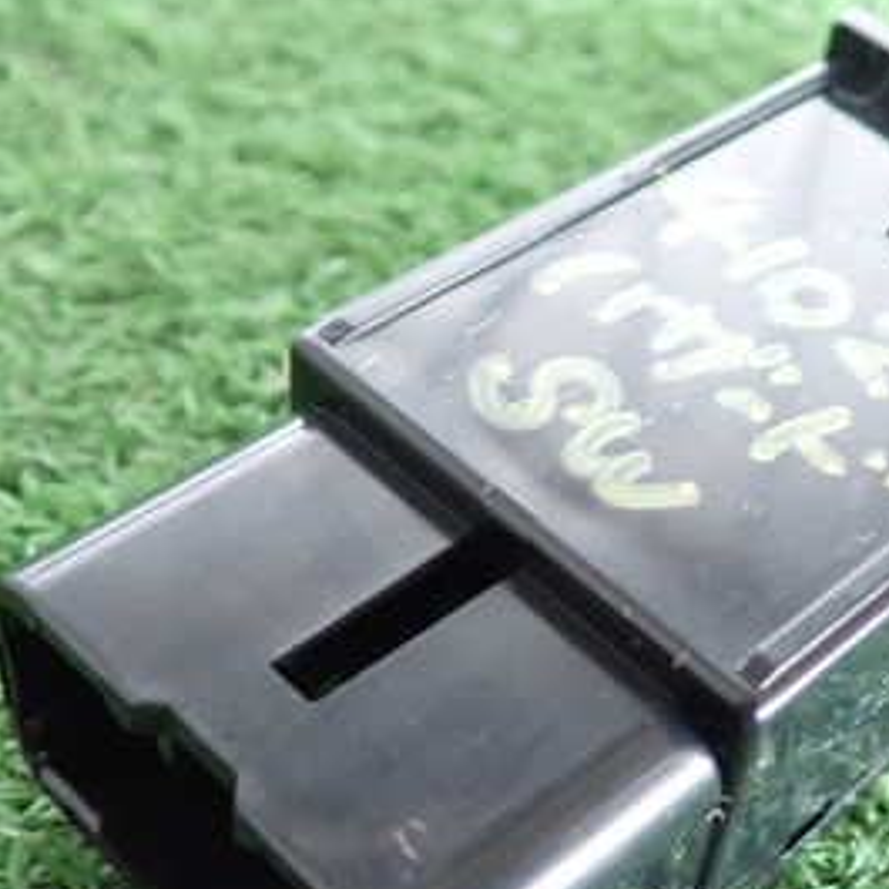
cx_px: 681
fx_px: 1743
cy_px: 513
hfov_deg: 28.1
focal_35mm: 60
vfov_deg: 28.6
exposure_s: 1/30
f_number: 2.3
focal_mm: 5.4
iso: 500
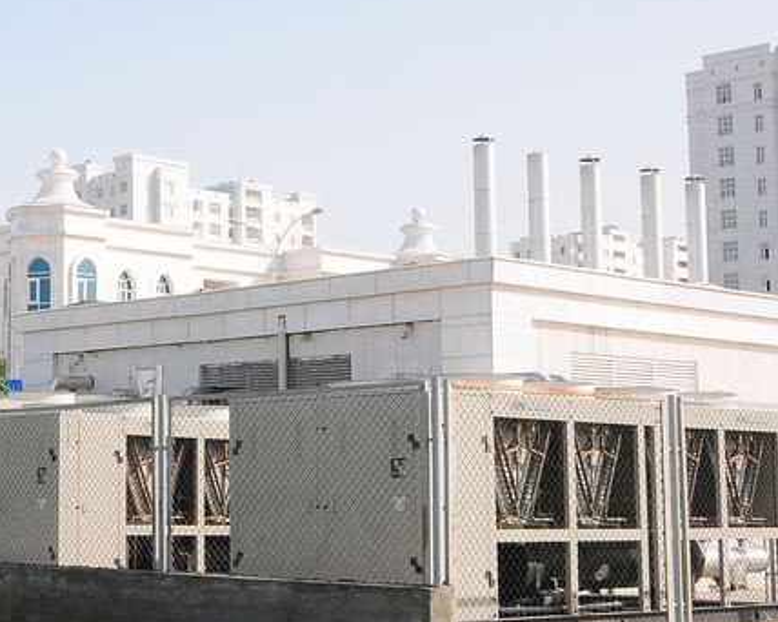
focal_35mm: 74
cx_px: 25
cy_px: 242
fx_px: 1703
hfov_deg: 24.7
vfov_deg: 20.7
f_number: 11
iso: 400
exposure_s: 1/500
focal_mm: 22
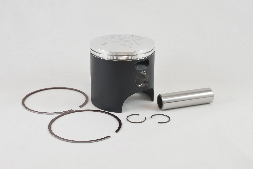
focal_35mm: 48
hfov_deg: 41.1
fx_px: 337
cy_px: 84
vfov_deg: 28.1
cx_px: 126
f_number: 4.5
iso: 400
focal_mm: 18
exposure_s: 1/125
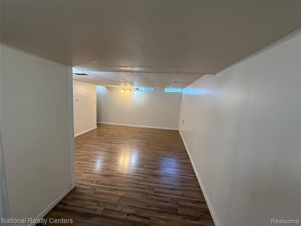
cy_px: 113
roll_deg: -2.8
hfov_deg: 102.1
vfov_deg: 85.7
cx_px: 150
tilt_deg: -6.0
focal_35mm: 14
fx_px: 122
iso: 320
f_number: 2.2
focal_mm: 2.22
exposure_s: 1/120
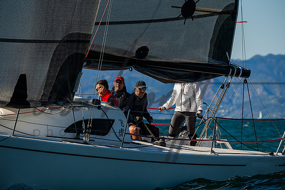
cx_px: 142
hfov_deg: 5.9
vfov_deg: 3.9
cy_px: 95
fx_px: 2784
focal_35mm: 352
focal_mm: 340
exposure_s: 1/2500
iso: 400
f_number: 8
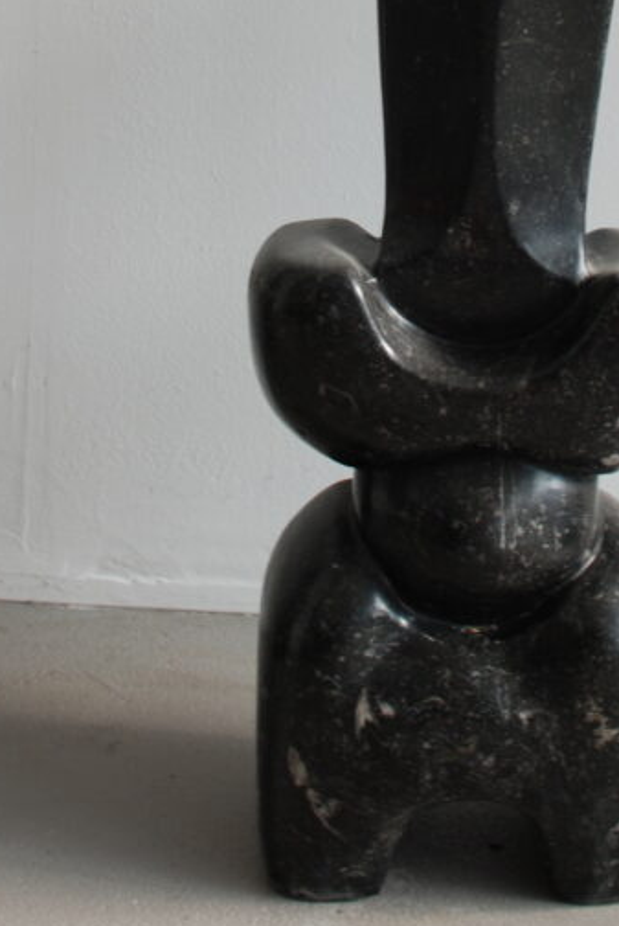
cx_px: 400
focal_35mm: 61
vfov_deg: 31.0
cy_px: 53
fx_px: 1570
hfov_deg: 22.2
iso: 200
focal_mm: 20
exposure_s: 1/100
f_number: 5
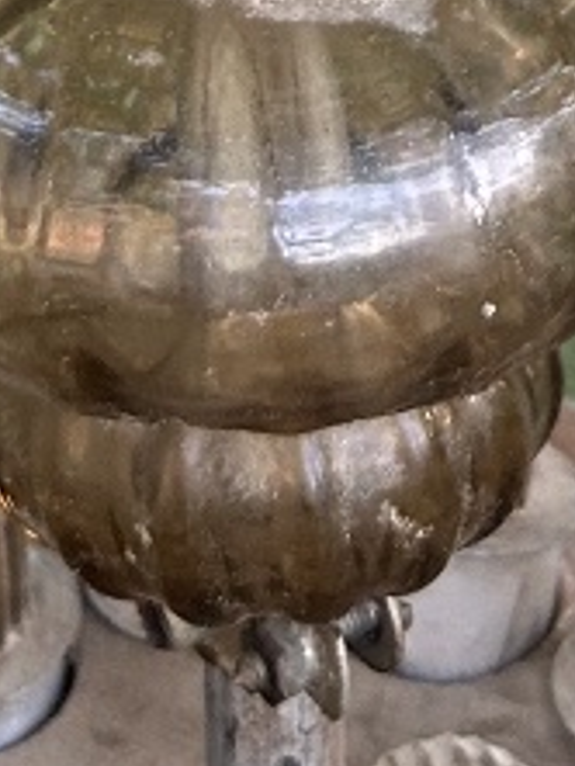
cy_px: -1172
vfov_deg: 11.3
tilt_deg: -12.0
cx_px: 346
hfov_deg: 10.5
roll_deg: +0.0
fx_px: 3120
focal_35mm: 141
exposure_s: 1/60
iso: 250
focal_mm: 5.7
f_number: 1.5
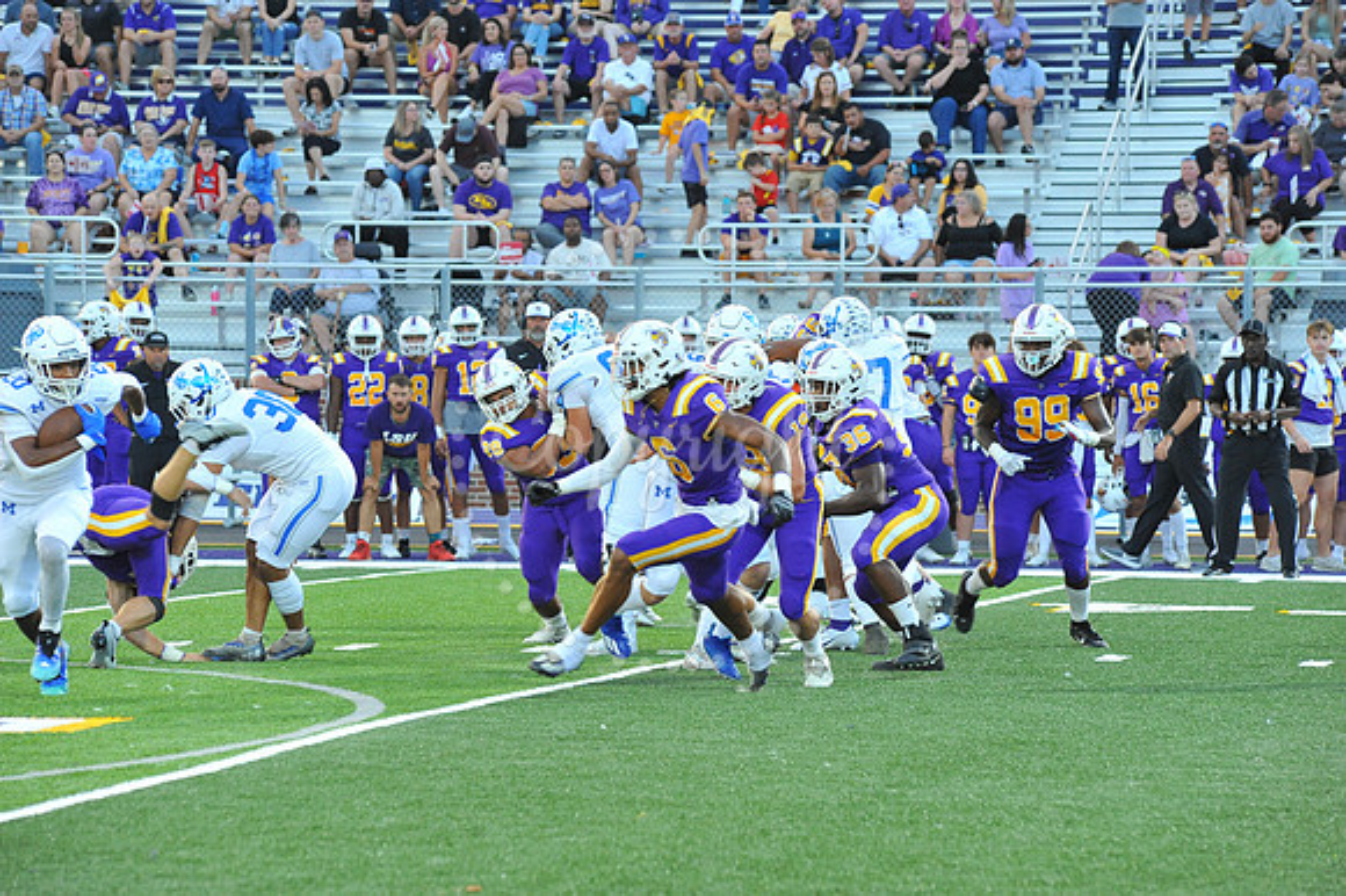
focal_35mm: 200
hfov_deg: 10.3
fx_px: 7473
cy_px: 448
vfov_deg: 6.9
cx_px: 673
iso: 3200
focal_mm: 200
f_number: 7.1
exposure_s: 1/320
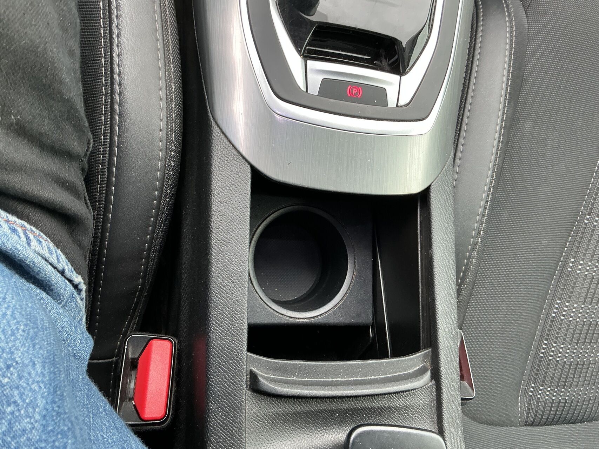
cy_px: 224
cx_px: 300
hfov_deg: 61.7
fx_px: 502
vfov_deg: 48.2
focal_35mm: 29
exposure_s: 1/60
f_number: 1.8
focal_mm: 3
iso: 40
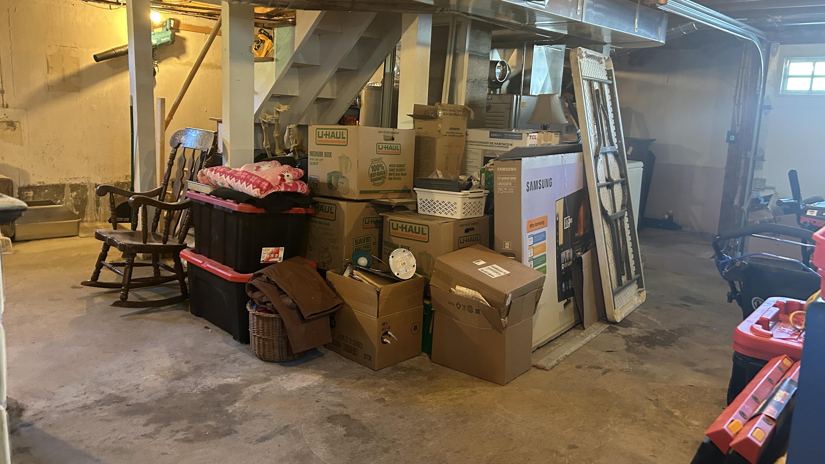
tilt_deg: -8.9
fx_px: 634
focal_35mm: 29
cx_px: 407
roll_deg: -1.6
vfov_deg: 40.1
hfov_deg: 66.1
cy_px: 210
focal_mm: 5.7
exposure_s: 1/40
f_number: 1.5
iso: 500
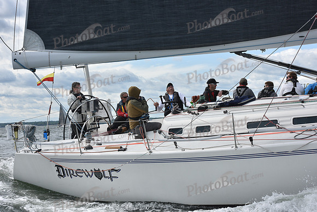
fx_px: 687
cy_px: 106
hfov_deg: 26.0
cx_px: 158
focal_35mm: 78
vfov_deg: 17.5
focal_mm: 78
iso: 320
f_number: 8
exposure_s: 1/1000
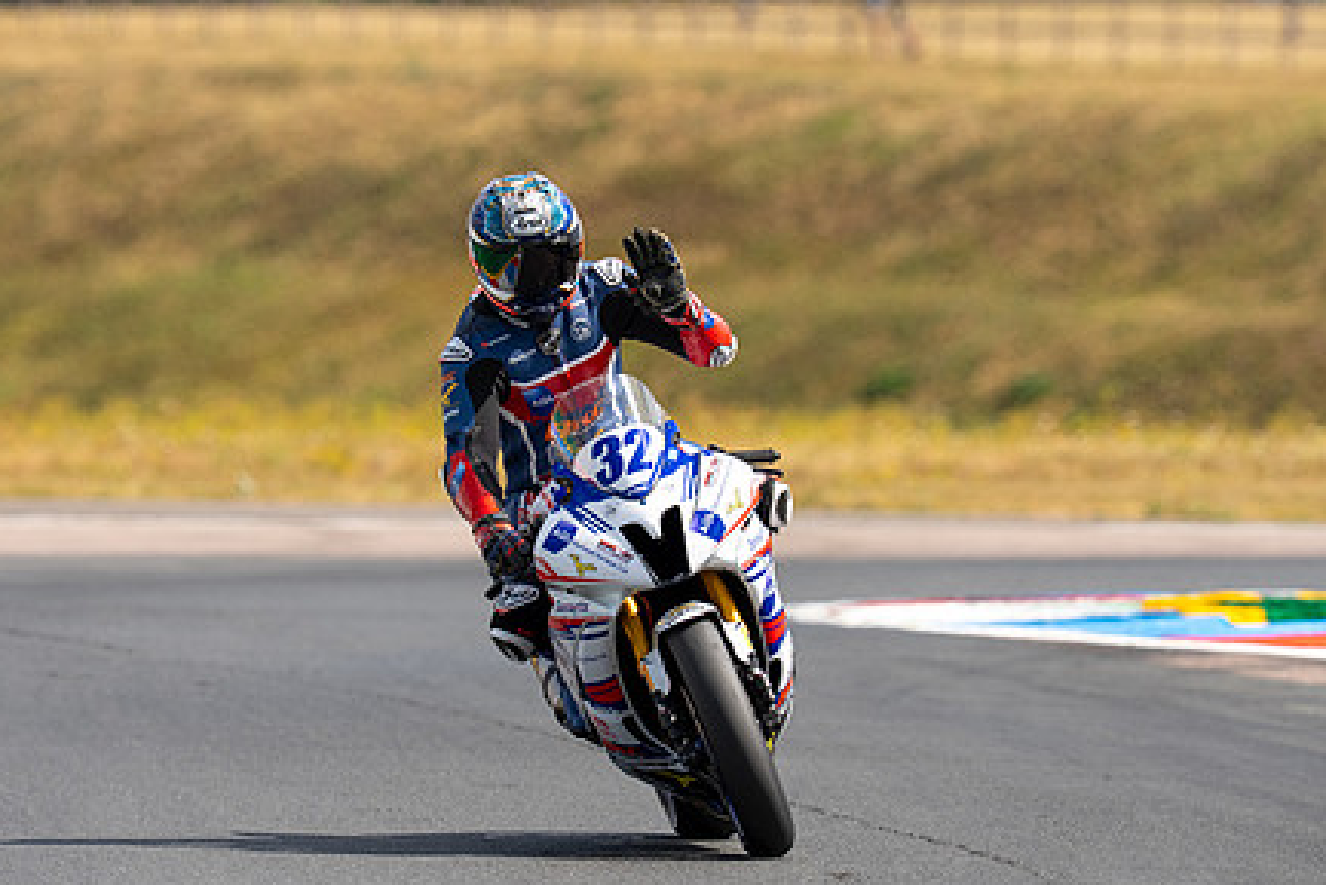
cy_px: 491
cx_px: 590
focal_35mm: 572
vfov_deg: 2.4
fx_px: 21075
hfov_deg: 3.6
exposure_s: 1/500
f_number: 5.6
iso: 64
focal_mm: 400
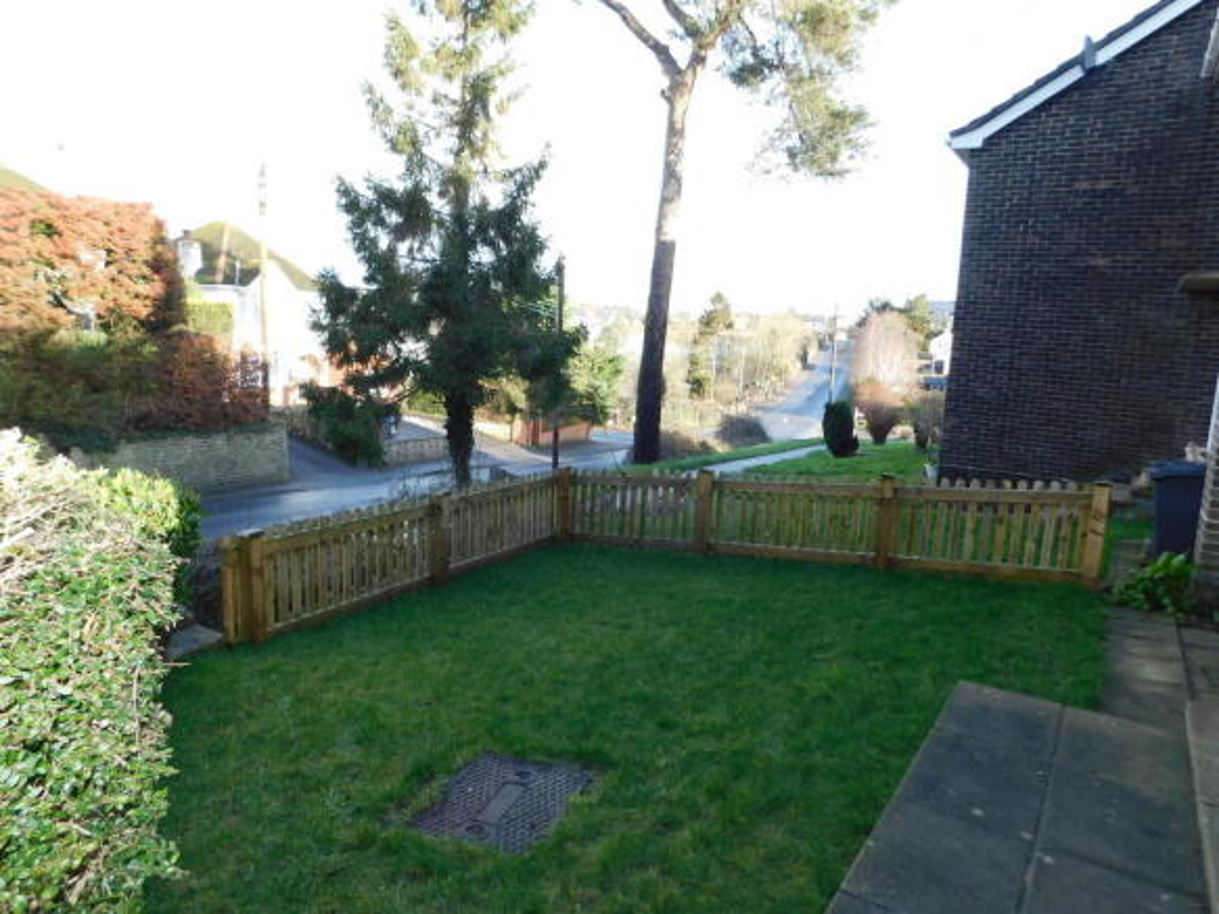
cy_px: 457
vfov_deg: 58.9
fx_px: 810
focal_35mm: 23
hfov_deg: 73.9
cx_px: 610
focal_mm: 4
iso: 125
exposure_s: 1/200
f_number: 3
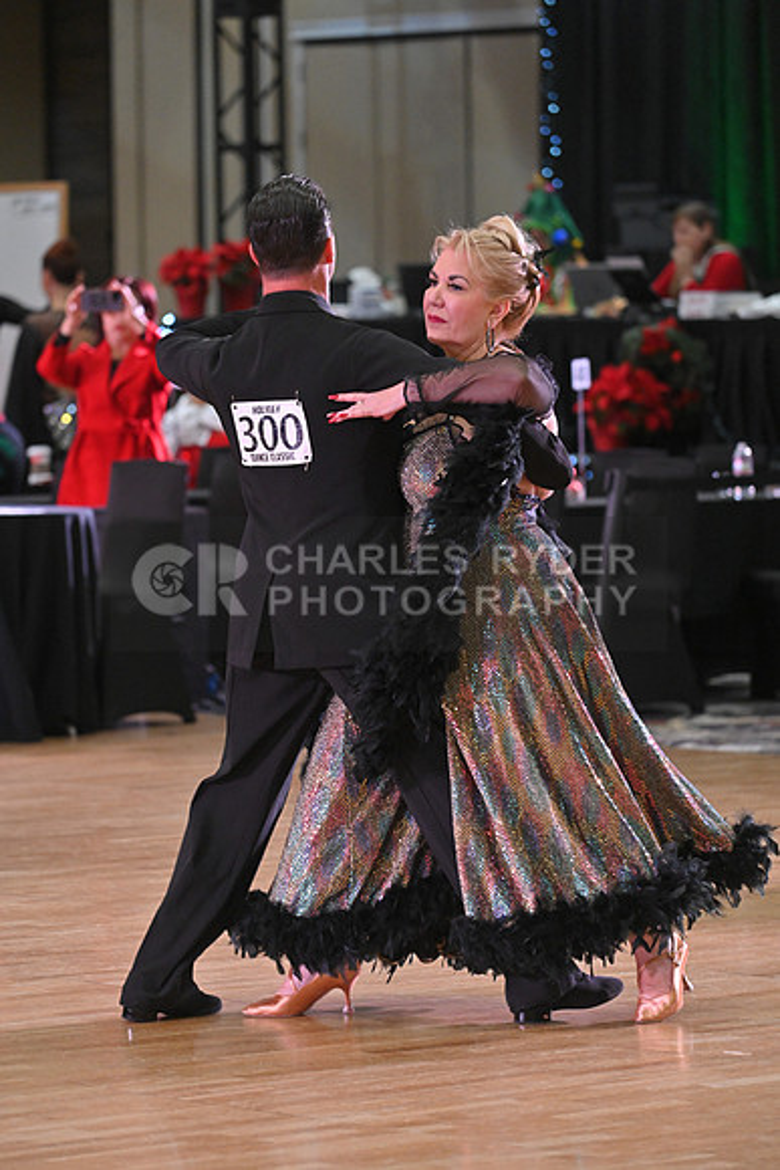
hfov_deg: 6.9
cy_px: 585
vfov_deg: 10.3
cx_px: 390
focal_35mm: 200
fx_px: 6496
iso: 3200
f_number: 5
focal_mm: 200
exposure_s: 1/400
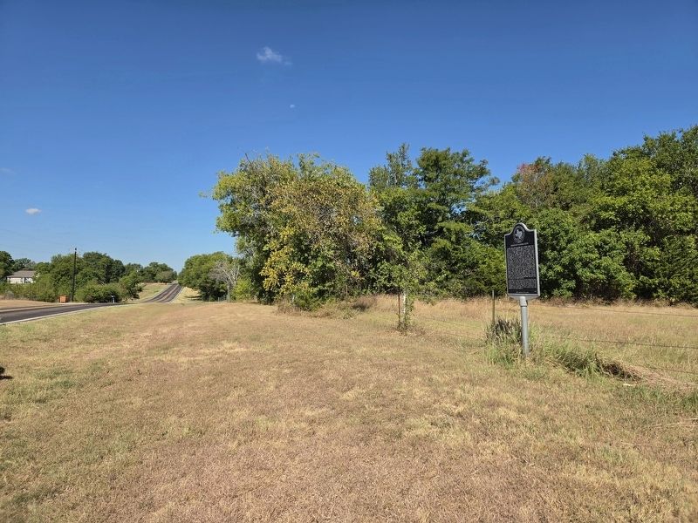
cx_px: 349
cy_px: 262
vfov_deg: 58.9
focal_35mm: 23
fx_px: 464
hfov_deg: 73.9
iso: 80
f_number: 1.8
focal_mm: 5.4
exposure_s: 1/5127
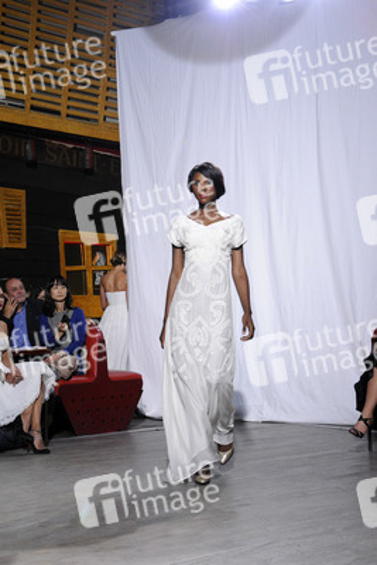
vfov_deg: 38.9
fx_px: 800
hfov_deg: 26.5
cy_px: 282
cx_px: 188
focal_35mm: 51
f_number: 5.6
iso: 1000
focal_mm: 34
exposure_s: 1/320
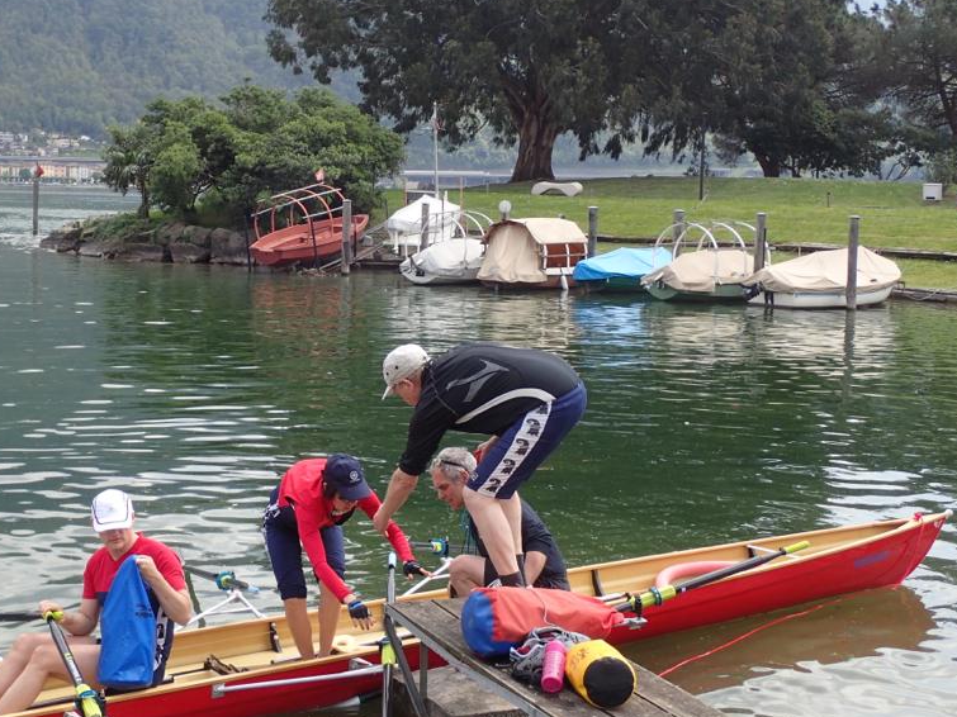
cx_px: 352
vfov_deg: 27.4
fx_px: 1465
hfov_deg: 36.0
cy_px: 276
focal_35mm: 53
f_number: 4
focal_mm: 7.34
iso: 100
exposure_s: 1/320
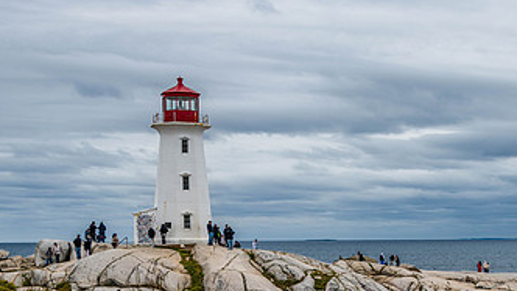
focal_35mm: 72
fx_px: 987
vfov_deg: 16.5
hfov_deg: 28.6
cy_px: 278
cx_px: 425
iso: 64
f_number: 8
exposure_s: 1/200
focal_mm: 38
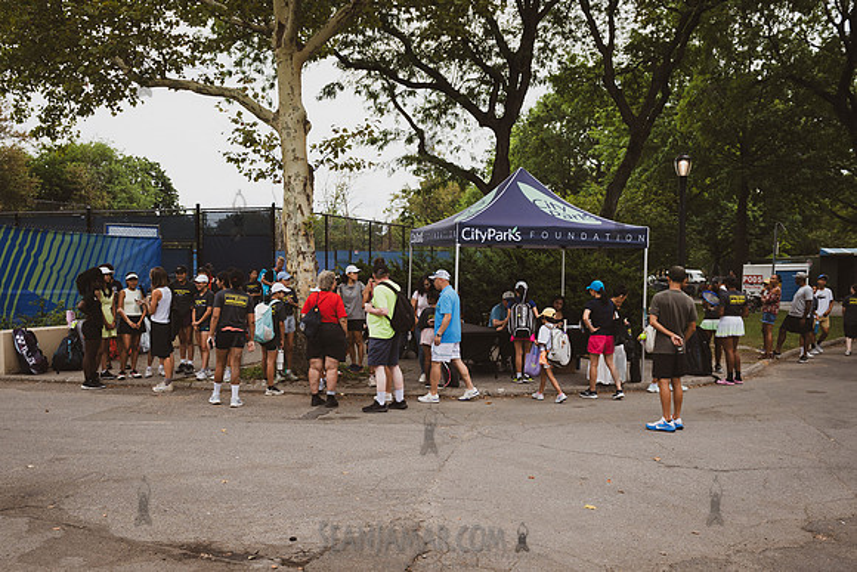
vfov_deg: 41.6
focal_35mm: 32
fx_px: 752
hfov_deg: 59.2
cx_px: 389
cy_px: 319
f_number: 4.5
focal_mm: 27
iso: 200
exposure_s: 1/800
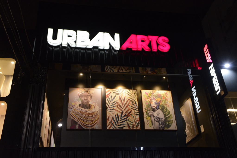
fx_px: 263
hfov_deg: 48.5
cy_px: 79
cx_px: 118
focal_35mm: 40
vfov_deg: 33.4
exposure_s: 1/60
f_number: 4
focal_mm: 40
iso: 3200
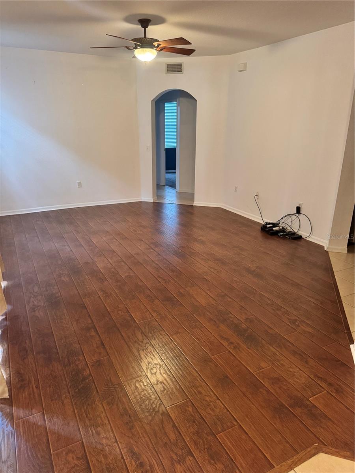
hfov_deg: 56.8
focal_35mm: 24
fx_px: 328
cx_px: 178
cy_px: 236
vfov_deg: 71.6
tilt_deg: -19.8
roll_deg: +0.1
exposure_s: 1/40
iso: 800
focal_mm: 6.76
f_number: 1.78
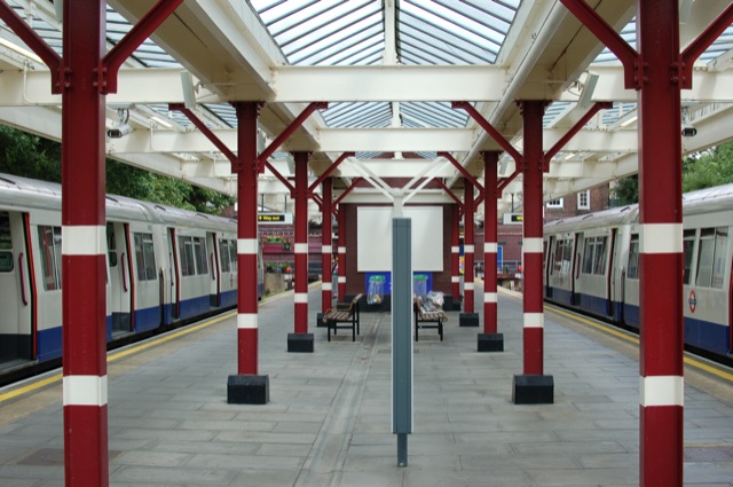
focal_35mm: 52
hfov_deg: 37.9
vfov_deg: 25.7
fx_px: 1068
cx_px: 366
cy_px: 244
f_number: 7.1
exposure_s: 1/200
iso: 400
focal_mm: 35
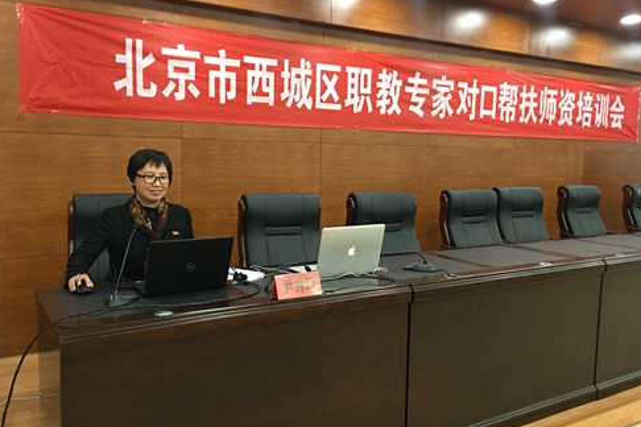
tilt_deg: -5.5
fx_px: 552
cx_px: 314
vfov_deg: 42.3
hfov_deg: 60.3
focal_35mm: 31
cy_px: 213
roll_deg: -1.7
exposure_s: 1/17
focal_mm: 4.15
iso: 100
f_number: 2.2
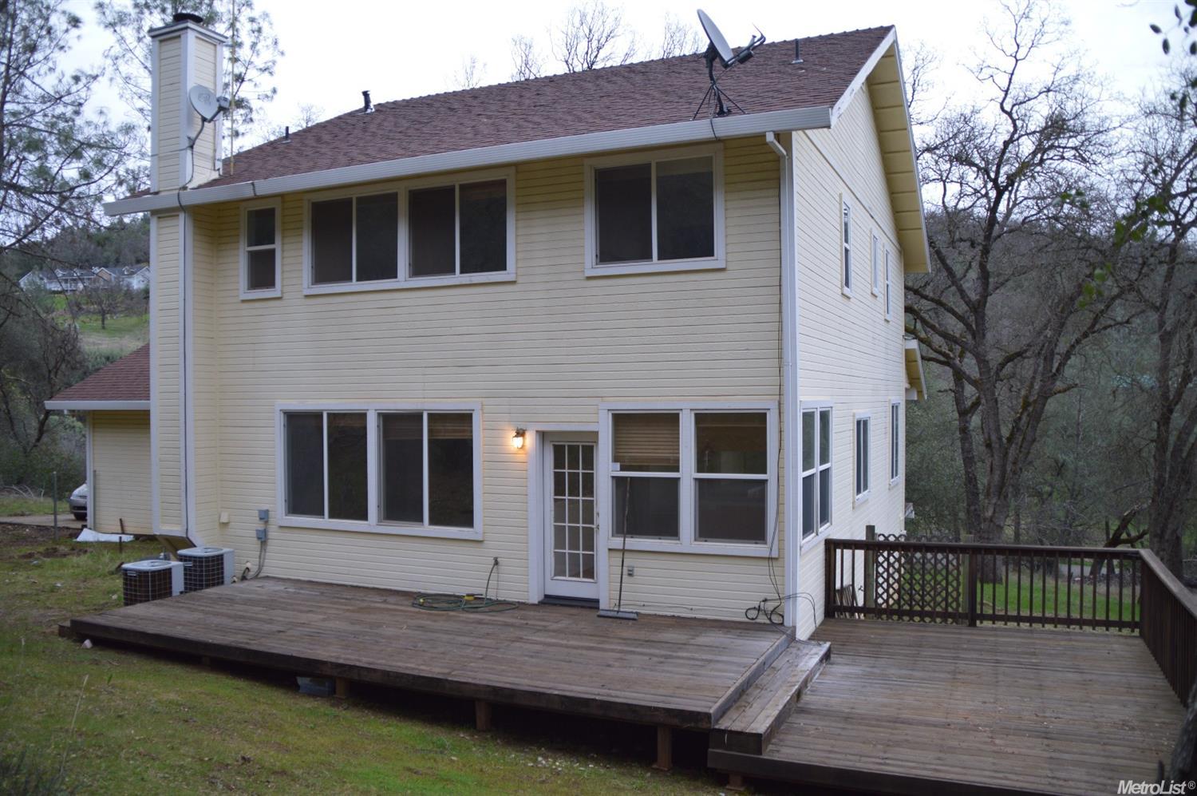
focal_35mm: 27
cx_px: 598
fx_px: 897
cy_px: 398
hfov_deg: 67.4
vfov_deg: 47.8
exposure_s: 1/125
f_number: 3.5
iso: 200
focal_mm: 18
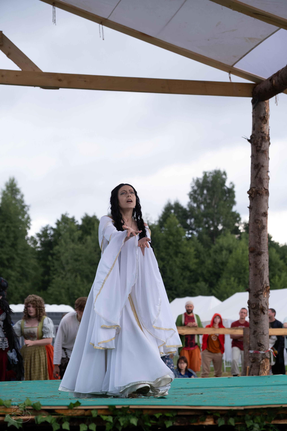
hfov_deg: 16.5
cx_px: 144
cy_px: 216
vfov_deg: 24.5
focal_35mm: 83
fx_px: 992
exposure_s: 1/1000
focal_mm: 55
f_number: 3.6
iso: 800
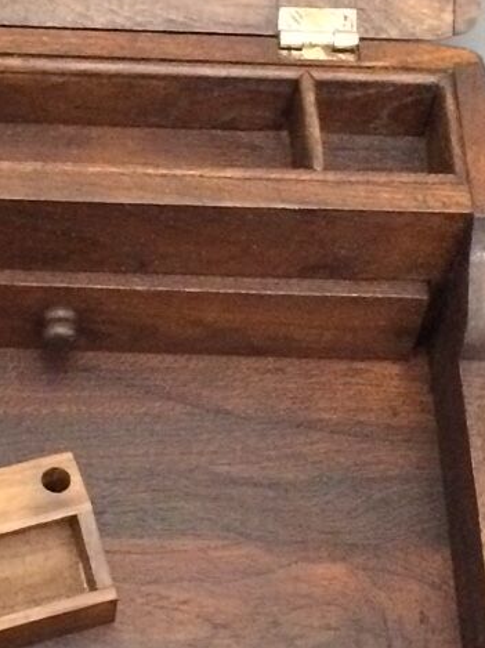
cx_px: 115
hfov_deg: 14.6
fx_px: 1889
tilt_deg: -54.7
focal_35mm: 101
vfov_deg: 19.5
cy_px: 340
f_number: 2.2
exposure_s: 1/17
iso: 500
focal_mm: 4.15
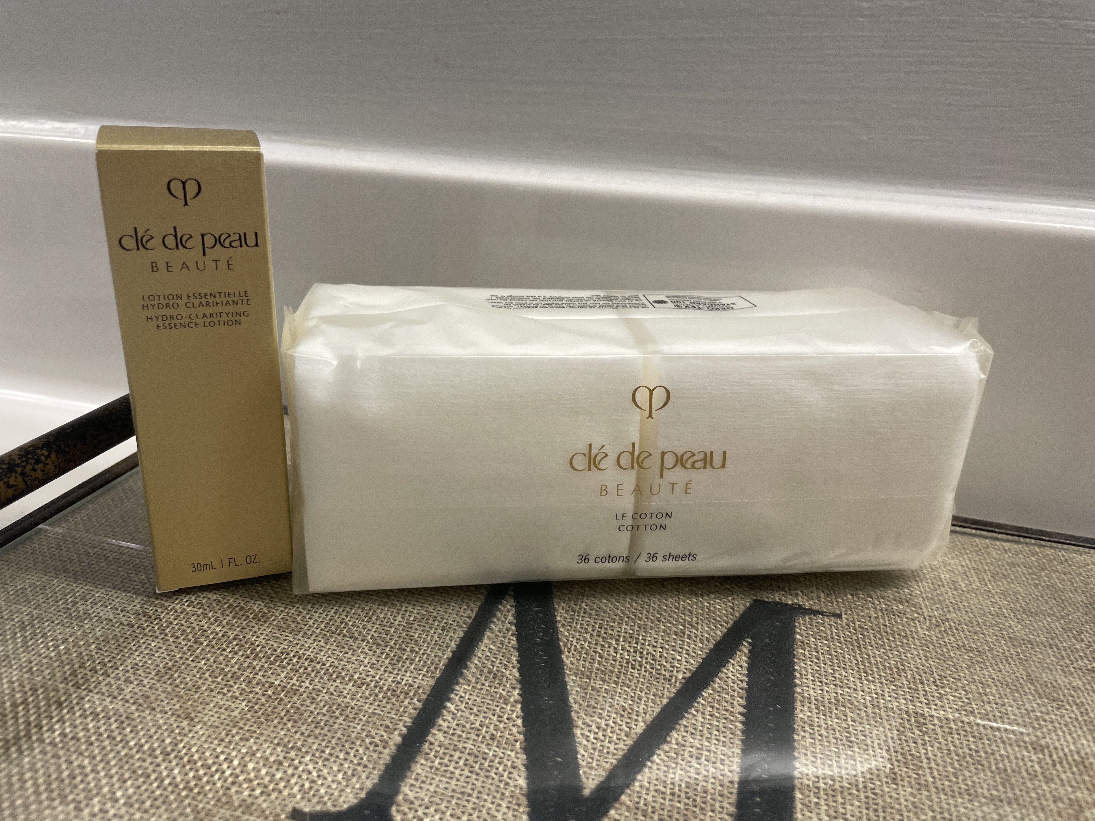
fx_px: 822
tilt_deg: -22.2
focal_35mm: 26
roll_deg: -2.8
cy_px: 410
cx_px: 548
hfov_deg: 67.3
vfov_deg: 53.1
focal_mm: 4.2
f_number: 1.6
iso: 64
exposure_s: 1/60
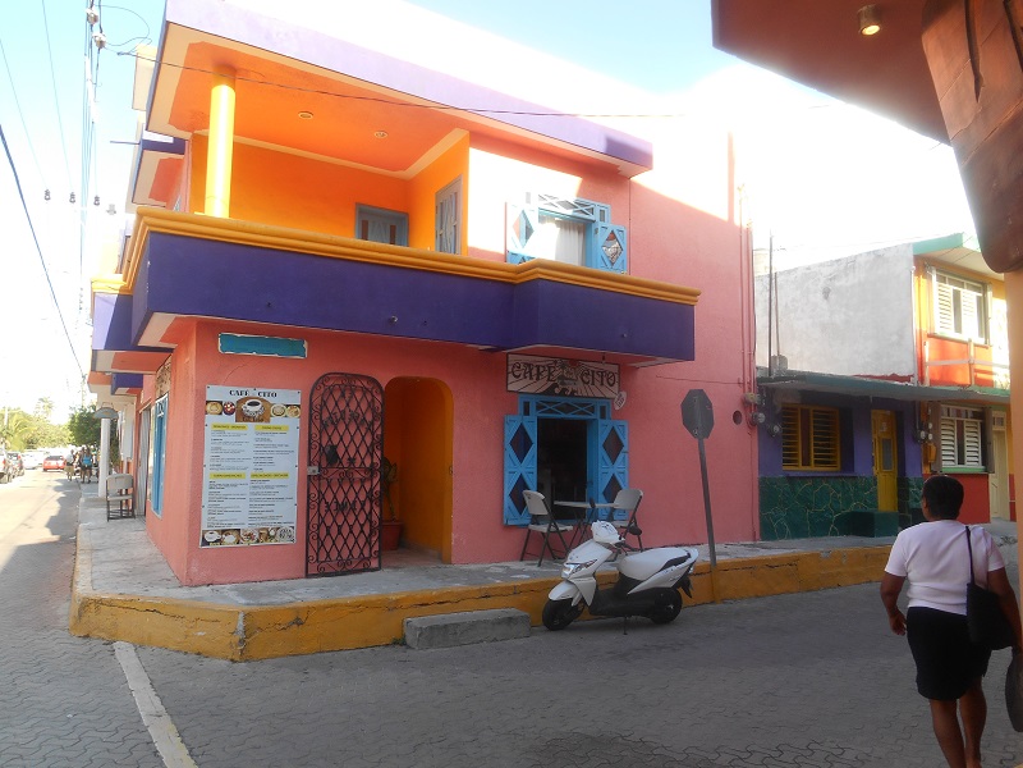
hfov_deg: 67.3
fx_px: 768
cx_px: 512
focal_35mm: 26
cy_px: 384
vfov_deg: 53.1
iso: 80
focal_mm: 4.7
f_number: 3.4
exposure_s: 1/160
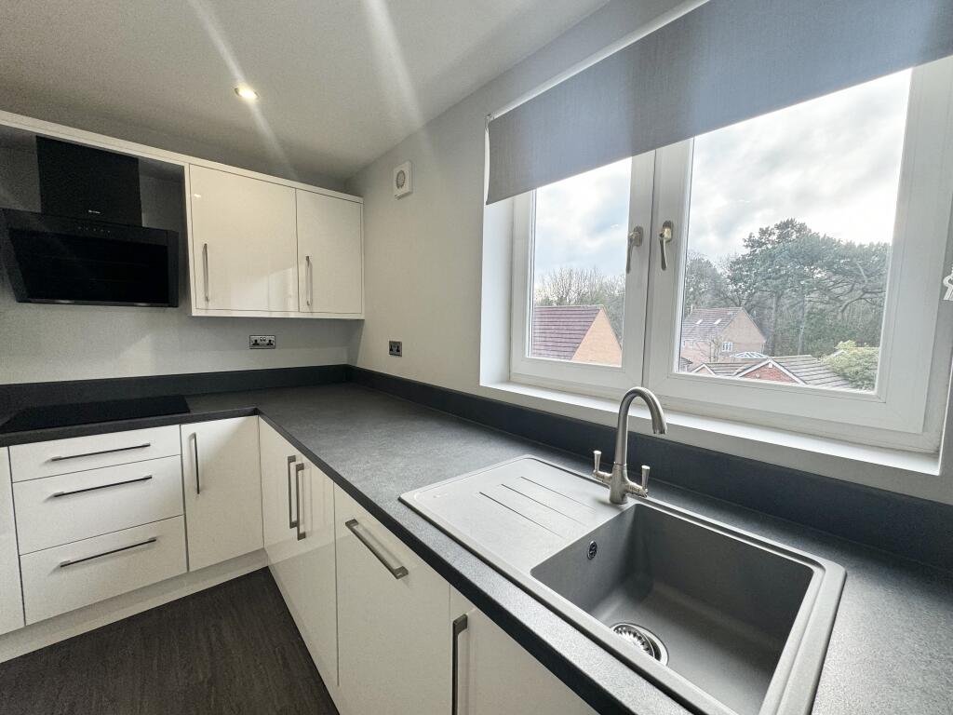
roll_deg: -0.9
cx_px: 476
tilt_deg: -3.9
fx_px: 385
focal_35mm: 14
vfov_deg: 85.7
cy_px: 358
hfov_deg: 102.1
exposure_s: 1/100
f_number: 2.2
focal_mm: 2.22
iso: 80
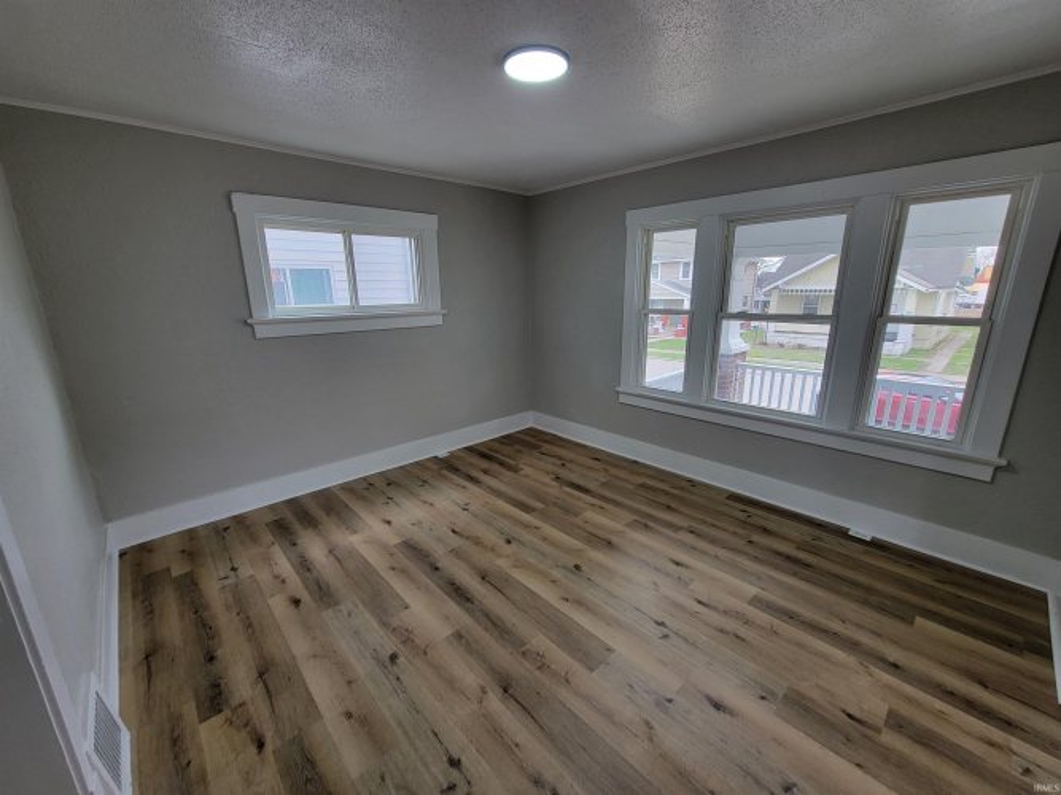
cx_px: 530
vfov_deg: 89.9
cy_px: 398
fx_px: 398
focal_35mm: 13
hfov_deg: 106.2
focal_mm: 2.2
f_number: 2.2
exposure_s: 1/60
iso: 64
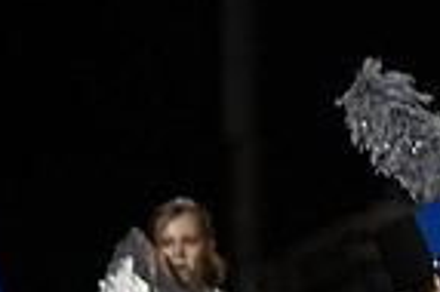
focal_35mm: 487
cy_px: 453
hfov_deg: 4.2
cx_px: 865
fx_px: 5945
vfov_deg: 2.8
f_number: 2.8
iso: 3200
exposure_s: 1/1250
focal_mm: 120
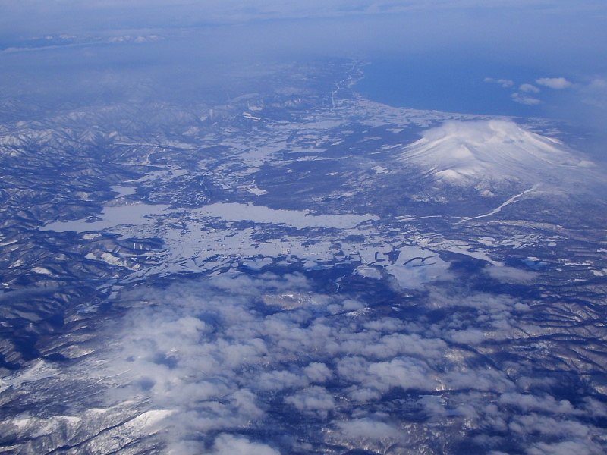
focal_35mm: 50
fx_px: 877
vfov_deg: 29.1
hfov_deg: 38.2
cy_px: 228
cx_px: 304
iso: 80
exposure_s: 1/640
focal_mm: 8.2
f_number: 5
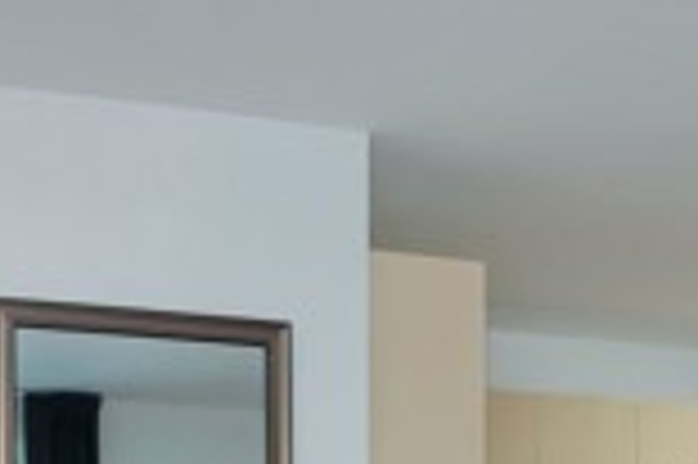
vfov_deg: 13.6
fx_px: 1801
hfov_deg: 21.8
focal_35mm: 93
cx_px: 513
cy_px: 734
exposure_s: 1/30
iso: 200
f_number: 3.5
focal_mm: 16
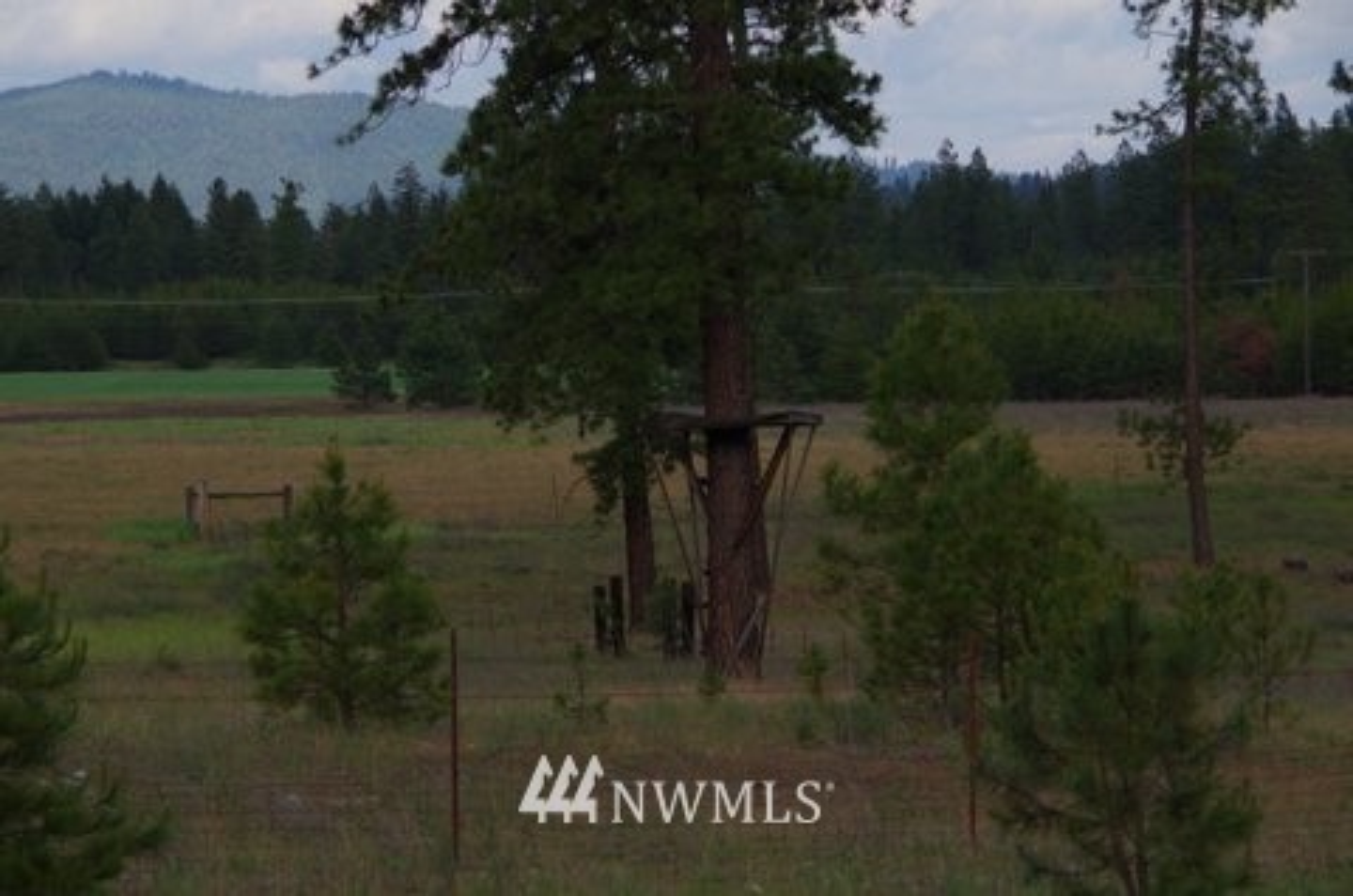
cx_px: 676
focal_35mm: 202
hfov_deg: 10.2
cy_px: 448
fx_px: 7577
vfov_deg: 6.8
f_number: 13
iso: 400
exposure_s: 1/320
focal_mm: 135
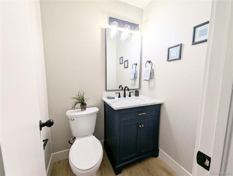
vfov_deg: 90.1
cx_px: 116
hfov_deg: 106.1
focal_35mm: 13
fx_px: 88
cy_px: 88
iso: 49
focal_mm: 1.95
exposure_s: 1/161
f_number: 2.2
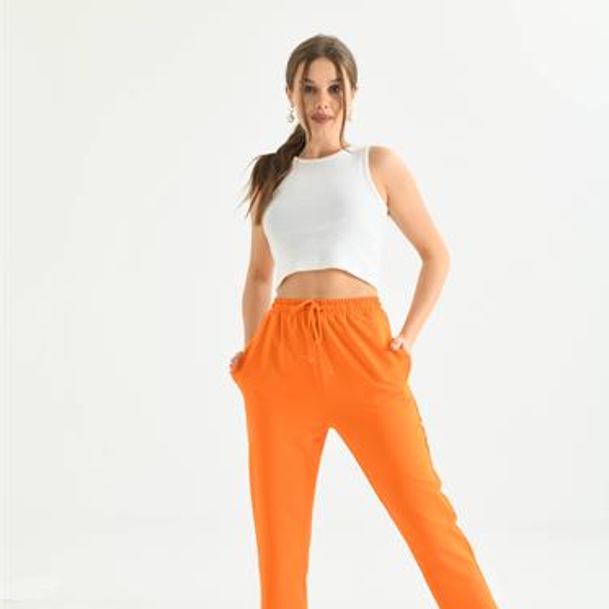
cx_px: 309
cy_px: 385
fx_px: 1294
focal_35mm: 65
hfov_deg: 26.5
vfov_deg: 26.4
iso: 160
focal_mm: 50
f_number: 5.6
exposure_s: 1/125
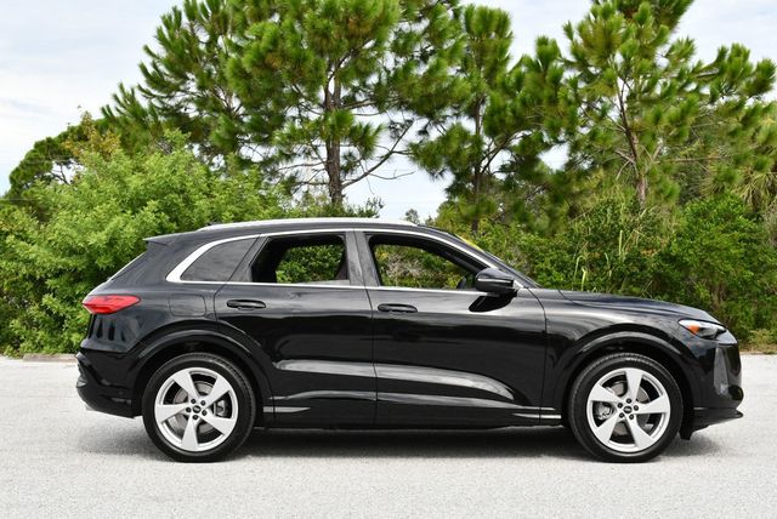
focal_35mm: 52
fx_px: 1123
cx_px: 388
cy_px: 260
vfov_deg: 26.0
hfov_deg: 38.2
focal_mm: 26
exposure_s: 1/250
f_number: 8
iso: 180
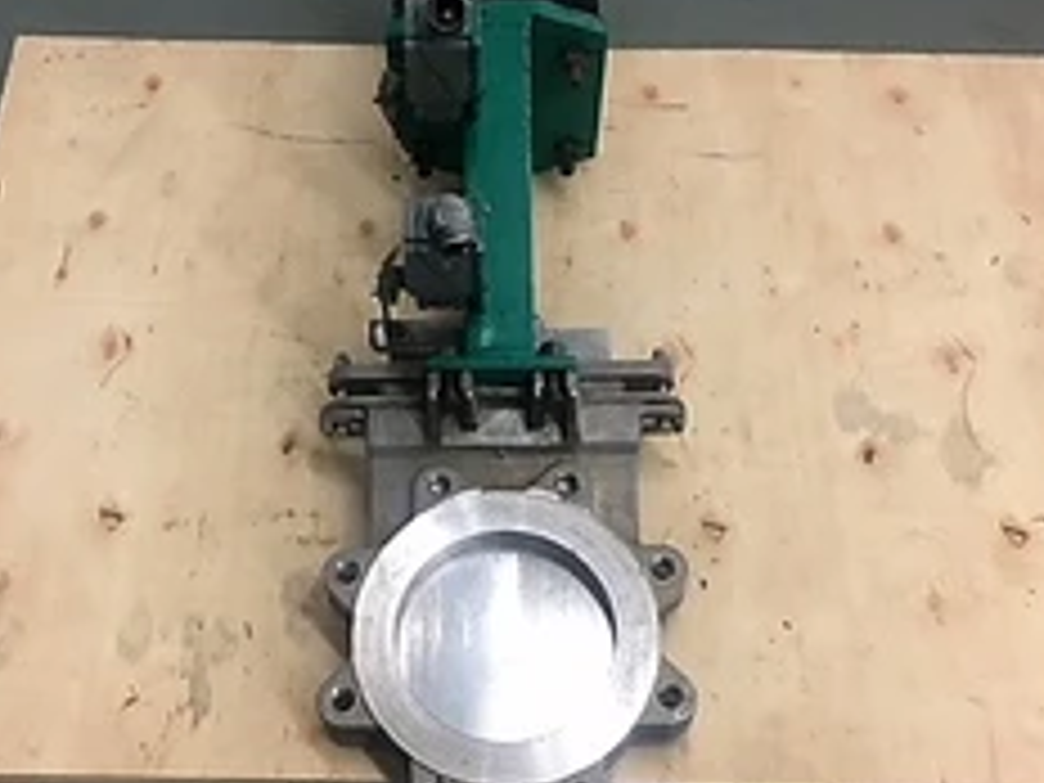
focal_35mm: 50
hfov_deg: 38.1
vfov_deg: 29.1
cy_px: 428
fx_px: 1508
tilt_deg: -56.7
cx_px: 464
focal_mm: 4.15
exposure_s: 1/30
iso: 100
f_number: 2.2
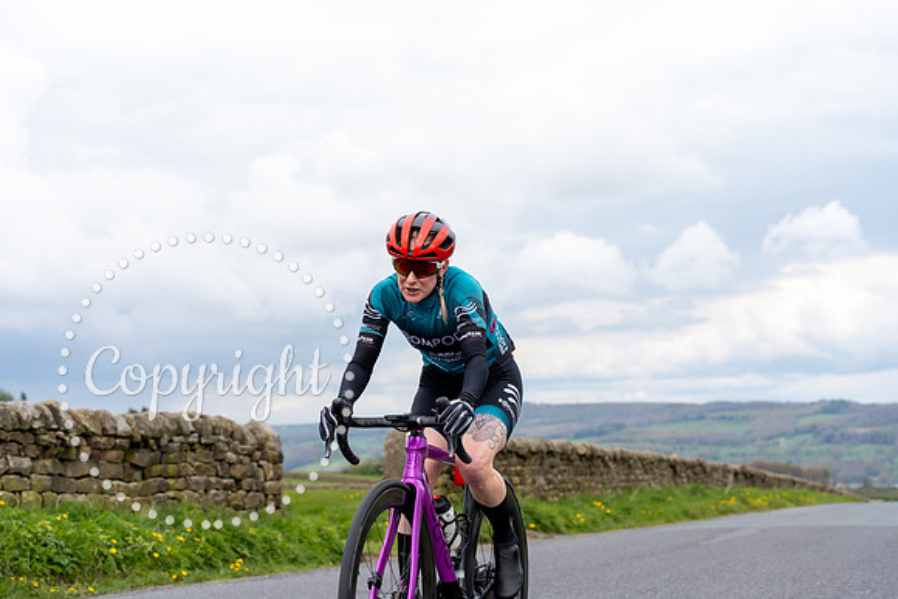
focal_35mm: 65
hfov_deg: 31.0
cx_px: 449
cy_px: 300
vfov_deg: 20.9
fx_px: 1622
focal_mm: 65
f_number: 4.5
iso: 200
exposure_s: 1/640
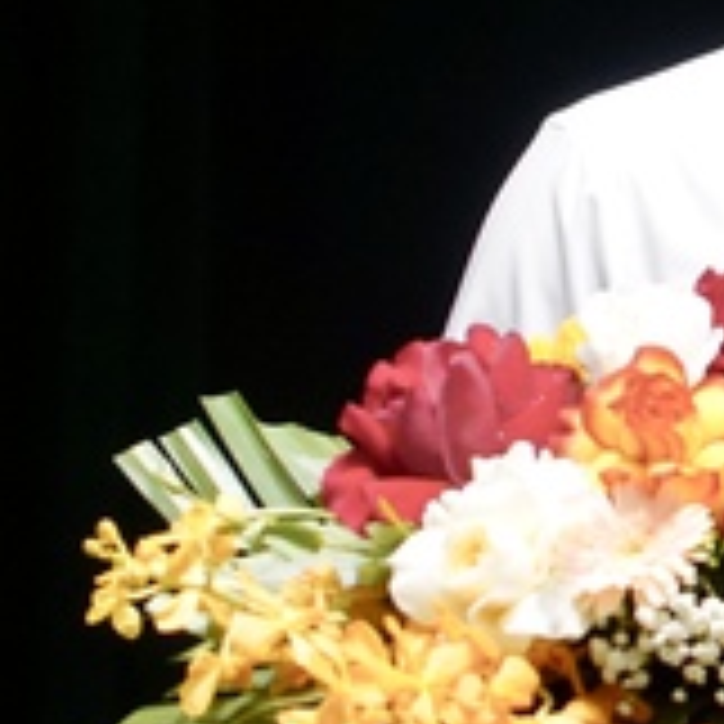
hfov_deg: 2.2
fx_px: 19191
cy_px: 193
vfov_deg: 2.2
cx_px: 1061
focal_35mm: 811
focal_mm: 240
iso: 2000
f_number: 6.3
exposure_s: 1/125
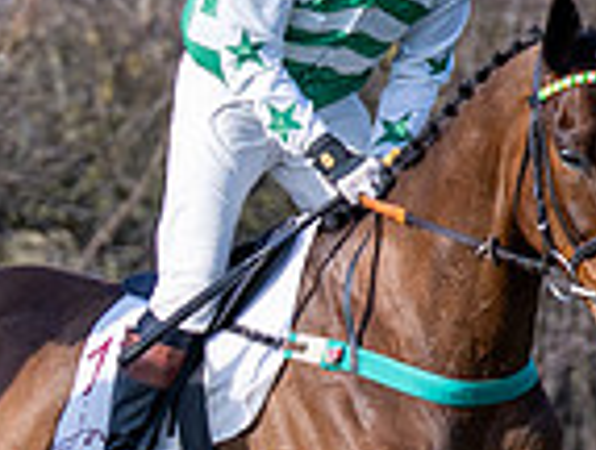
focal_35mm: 1074
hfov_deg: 1.8
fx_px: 18538
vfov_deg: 1.4
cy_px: 604
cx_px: -294
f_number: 2.8
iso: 100
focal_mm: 110
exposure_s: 1/1250
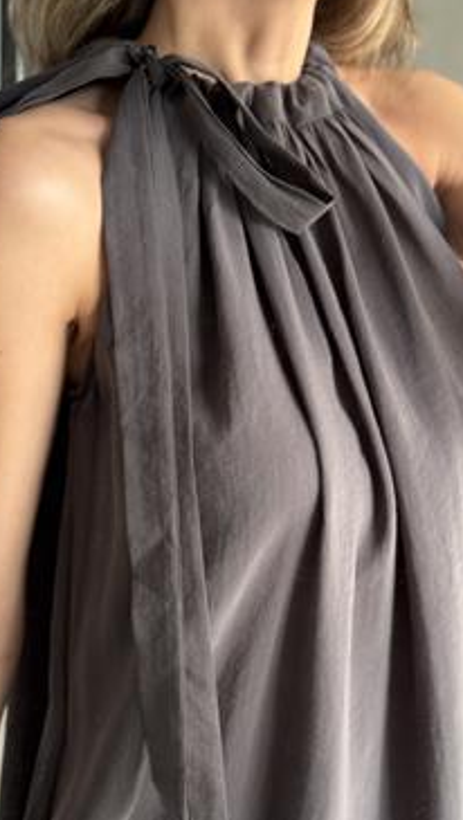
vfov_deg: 34.3
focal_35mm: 61
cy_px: 452
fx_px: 1328
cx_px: 218
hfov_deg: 19.8
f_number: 1.78
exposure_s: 1/60
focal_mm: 6.76
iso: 160
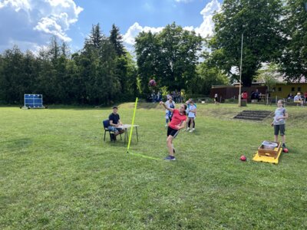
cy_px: 115
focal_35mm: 26
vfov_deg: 53.1
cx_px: 154
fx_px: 231
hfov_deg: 67.3
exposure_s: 1/1075
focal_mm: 5.1
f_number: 1.6
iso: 50
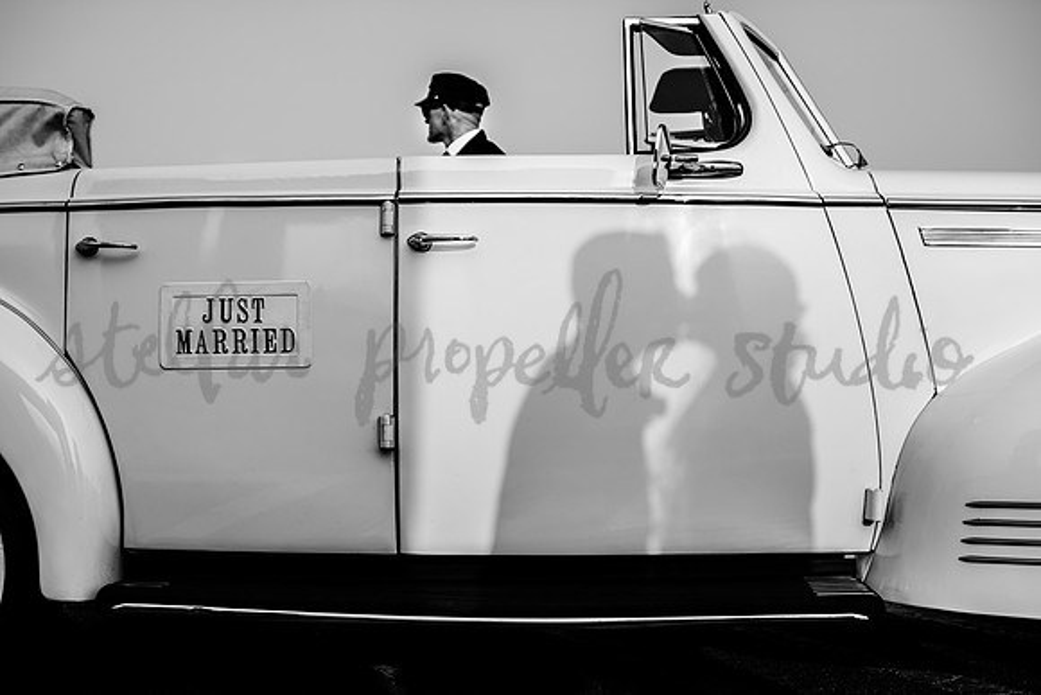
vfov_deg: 27.0
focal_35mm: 50
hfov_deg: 39.6
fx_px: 1446
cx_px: 520
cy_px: 348
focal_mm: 50
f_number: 3.2
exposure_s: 1/1000
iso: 125
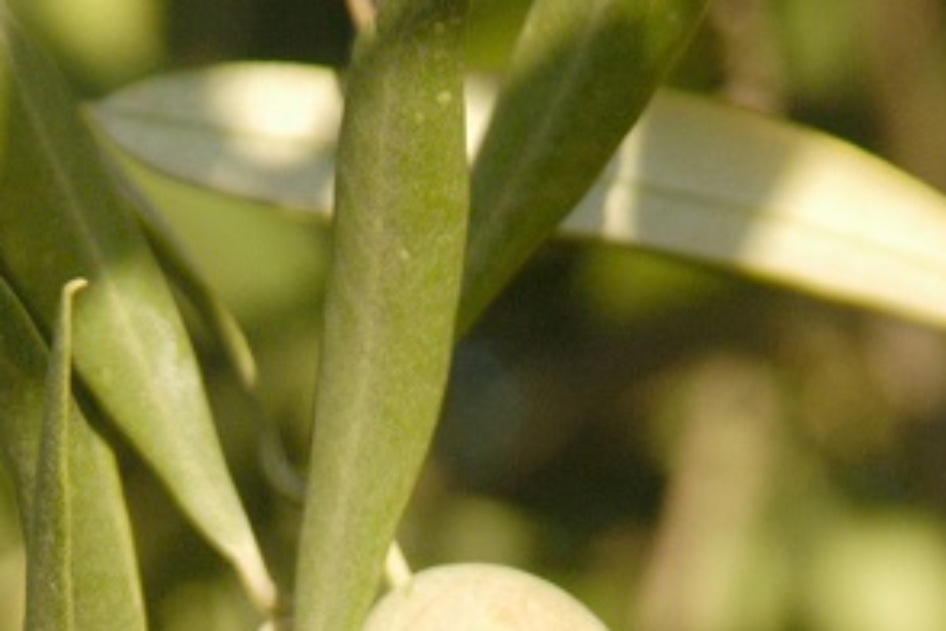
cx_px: 283
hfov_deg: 3.4
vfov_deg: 2.2
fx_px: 16081
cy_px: 1001
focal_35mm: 612
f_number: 10
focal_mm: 120
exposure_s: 1/160
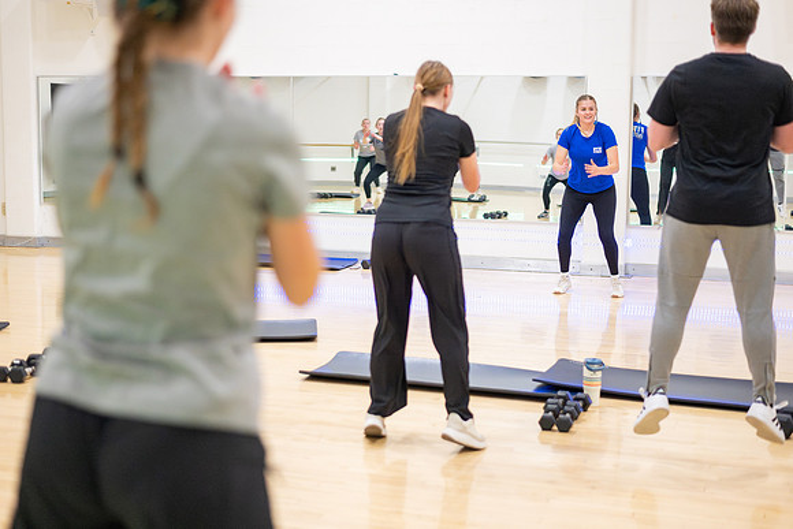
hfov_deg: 38.5
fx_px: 1136
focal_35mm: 52
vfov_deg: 26.2
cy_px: 264
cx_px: 409
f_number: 1.8
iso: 5000
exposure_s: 1/500
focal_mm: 50
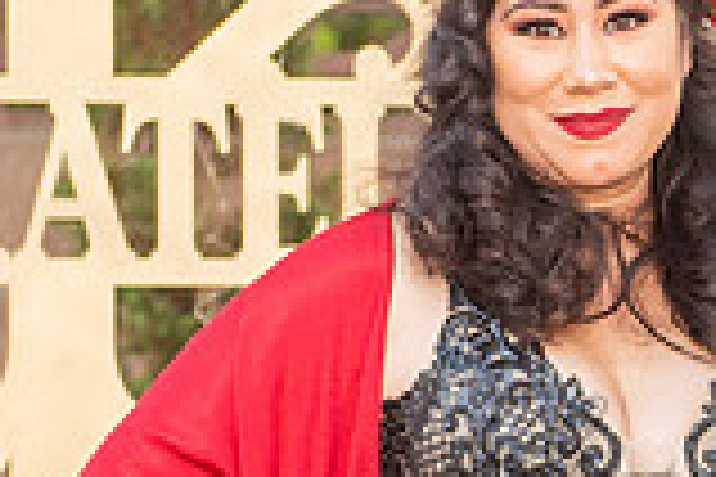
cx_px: 802
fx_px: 4793
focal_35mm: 241
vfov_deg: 5.7
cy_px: 475
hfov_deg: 8.5
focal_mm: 66
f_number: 3.5
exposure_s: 1/200
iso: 400
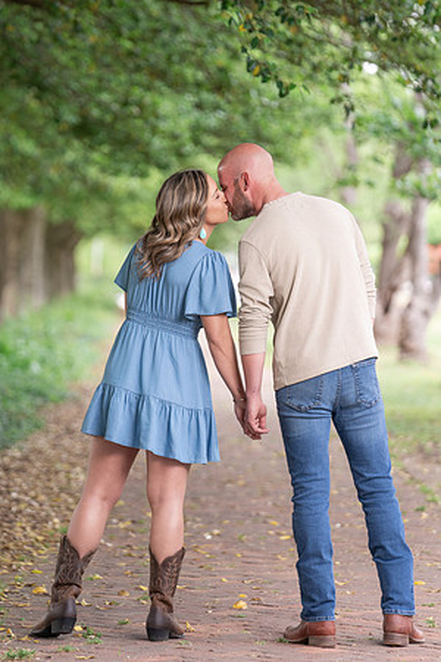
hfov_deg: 6.9
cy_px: 331
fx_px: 3675
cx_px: 220
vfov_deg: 10.3
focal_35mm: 200
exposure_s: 1/200
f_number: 4
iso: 800
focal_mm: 200
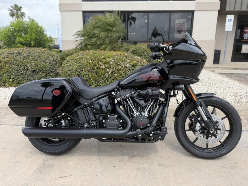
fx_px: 172
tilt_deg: -13.7
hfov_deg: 71.6
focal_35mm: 24
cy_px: 93
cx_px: 124
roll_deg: +0.6
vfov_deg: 56.8
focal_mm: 6.76
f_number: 1.78
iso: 80
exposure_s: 1/2110
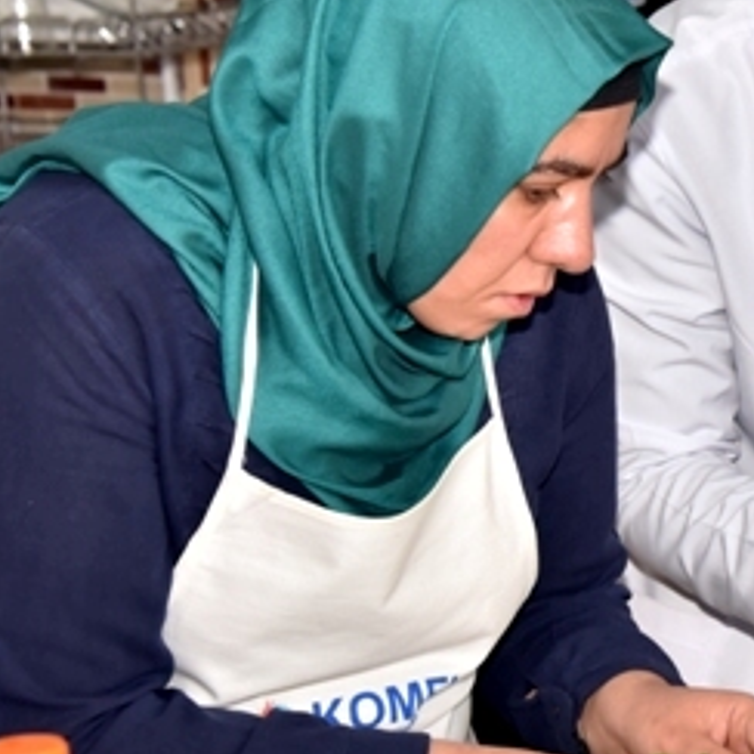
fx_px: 4288
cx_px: 902
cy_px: 363
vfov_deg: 10.0
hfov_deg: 9.9
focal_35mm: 174
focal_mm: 78
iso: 640
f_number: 8
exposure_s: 1/100
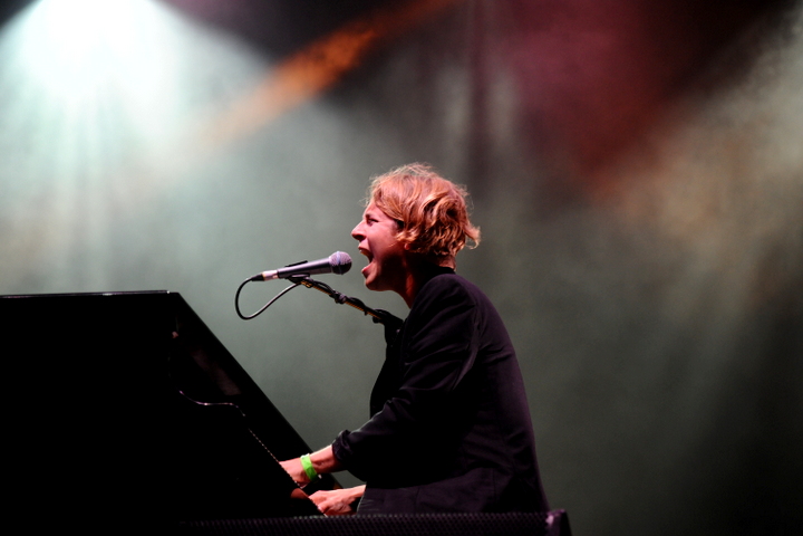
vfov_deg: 11.4
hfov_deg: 17.1
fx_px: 2676
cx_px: 402
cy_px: 268
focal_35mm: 120
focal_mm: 120
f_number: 4
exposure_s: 1/100
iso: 1250
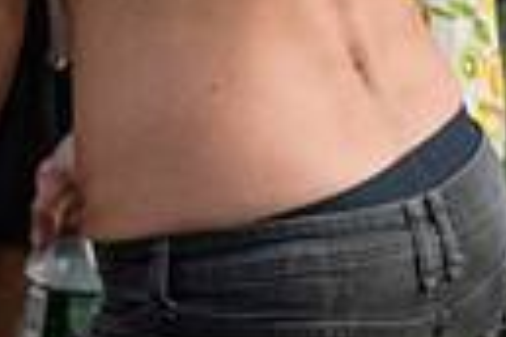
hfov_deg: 7.3
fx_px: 3823
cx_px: 988
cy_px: -242
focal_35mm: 272
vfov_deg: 5.0
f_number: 3.5
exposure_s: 1/200
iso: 4000
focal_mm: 50
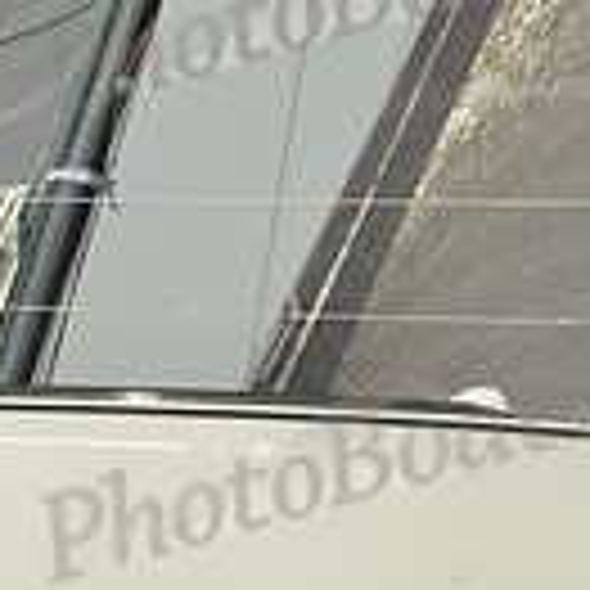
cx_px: -189
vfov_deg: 6.6
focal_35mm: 264
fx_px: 5091
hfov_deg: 6.6
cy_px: 295
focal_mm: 70
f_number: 9
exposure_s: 1/1250
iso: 320
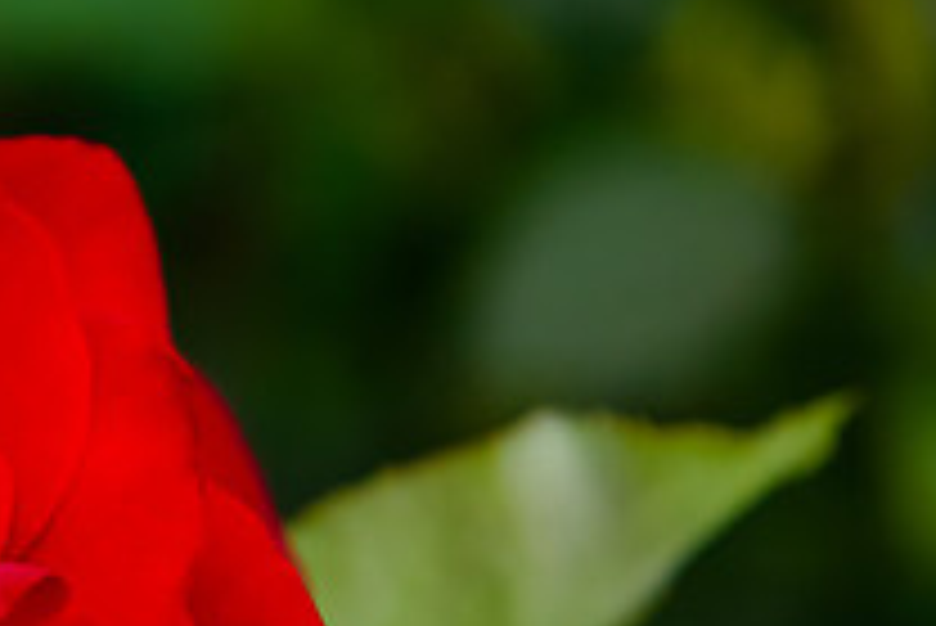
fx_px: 5073
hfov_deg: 10.4
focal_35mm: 195
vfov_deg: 7.0
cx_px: -194
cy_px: 835
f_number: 5
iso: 1250
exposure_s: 1/400
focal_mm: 70
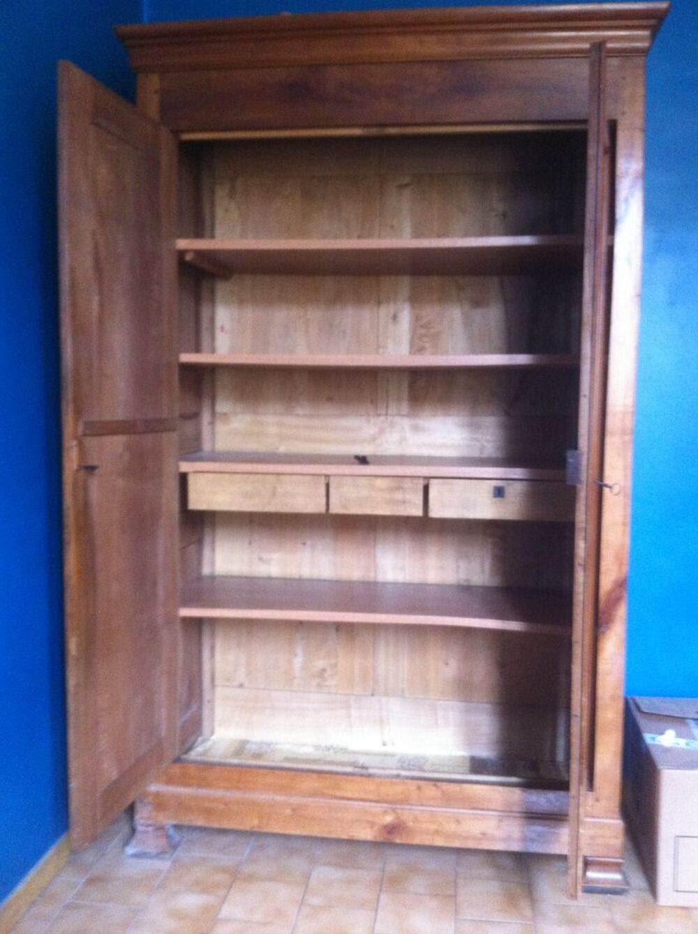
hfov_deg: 40.6
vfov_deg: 52.7
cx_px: 349
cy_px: 467
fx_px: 944
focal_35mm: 35
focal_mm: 3.85
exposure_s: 1/17
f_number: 2.8
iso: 250
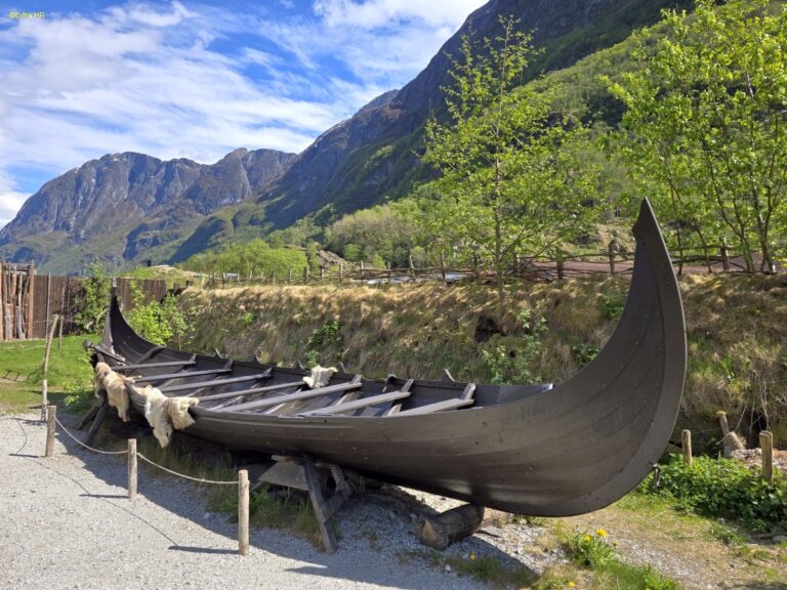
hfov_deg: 73.9
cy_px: 295
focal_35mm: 23
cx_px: 394
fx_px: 523
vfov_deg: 58.9
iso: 12
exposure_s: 1/699
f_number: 1.7
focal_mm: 6.3
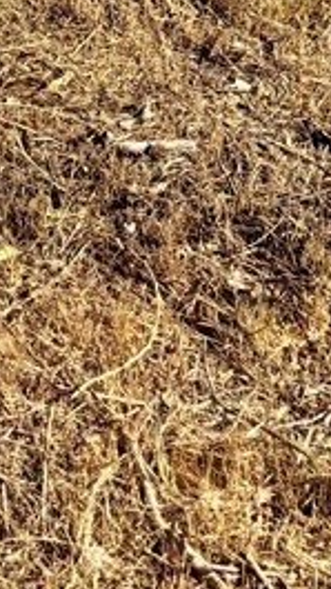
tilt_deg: -11.3
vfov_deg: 16.8
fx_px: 1576
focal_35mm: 101
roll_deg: -0.1
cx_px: -184
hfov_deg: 11.4
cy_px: -533
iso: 80
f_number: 1.78
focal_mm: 6.76
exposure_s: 1/6410
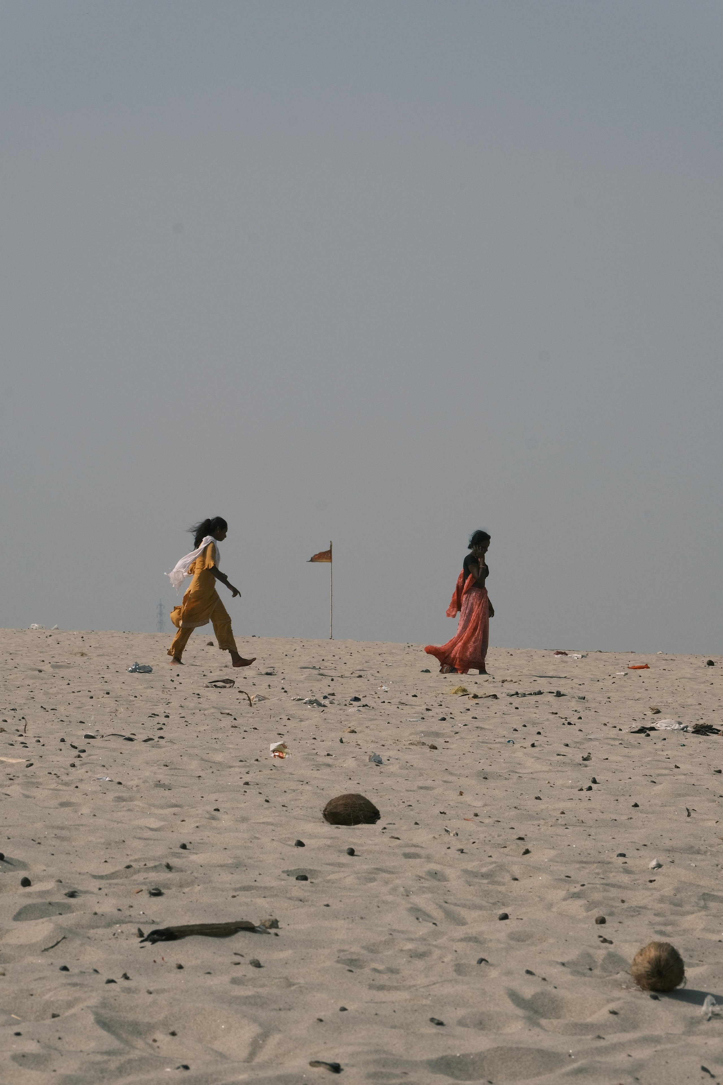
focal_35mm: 141
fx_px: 4247
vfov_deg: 14.6
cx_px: 362
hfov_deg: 9.7
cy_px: 542
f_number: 16
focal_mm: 94.3
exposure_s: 1/250
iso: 160
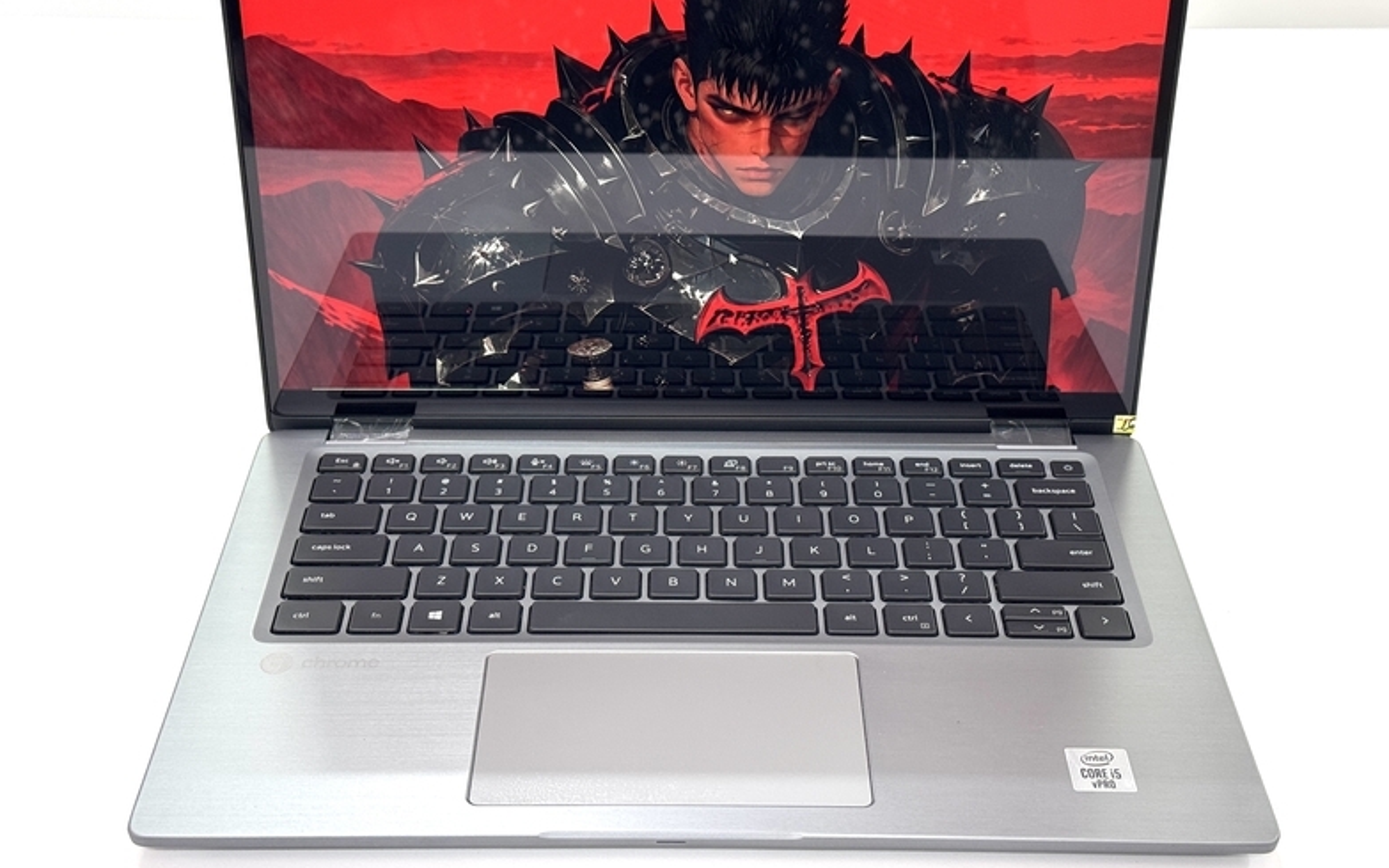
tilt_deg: -31.0
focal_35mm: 52
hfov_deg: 38.9
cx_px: 692
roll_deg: +0.7
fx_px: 1968
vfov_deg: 24.8
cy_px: 369
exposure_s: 1/100
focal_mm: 6.76
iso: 100
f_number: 1.78
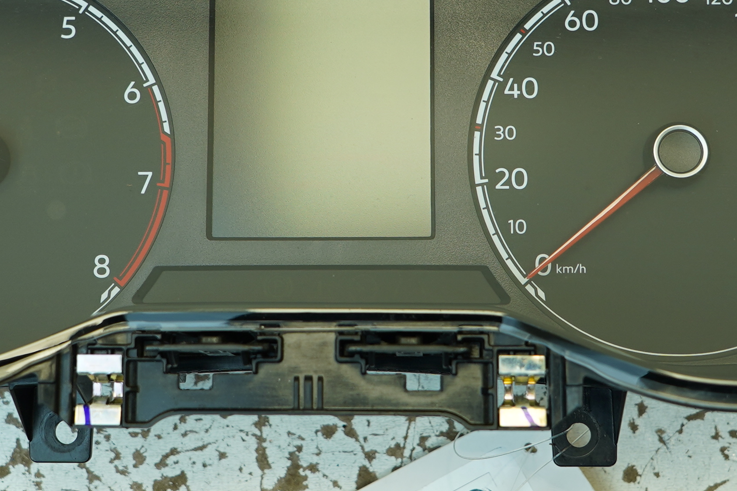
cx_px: 326
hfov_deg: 28.8
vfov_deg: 19.4
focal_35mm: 70
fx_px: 1433
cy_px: 174
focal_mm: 20
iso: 100
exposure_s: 1/60
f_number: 4
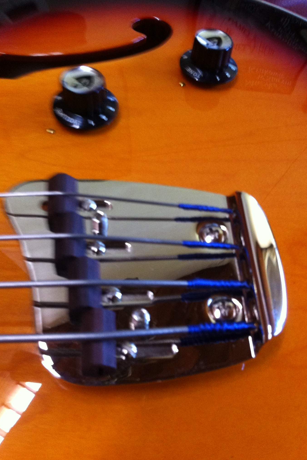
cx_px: 152
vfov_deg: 51.9
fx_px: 473
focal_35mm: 37
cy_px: 233
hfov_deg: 35.9
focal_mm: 3.85
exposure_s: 1/15
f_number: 2.8
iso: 250
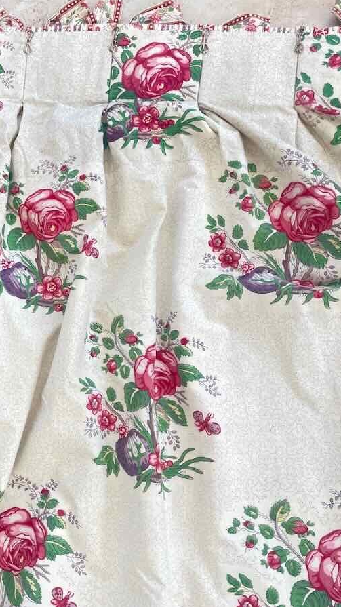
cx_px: 26
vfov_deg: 52.8
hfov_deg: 29.7
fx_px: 611
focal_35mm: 38
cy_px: 302
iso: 32
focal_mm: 4.2
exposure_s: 1/121
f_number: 1.6
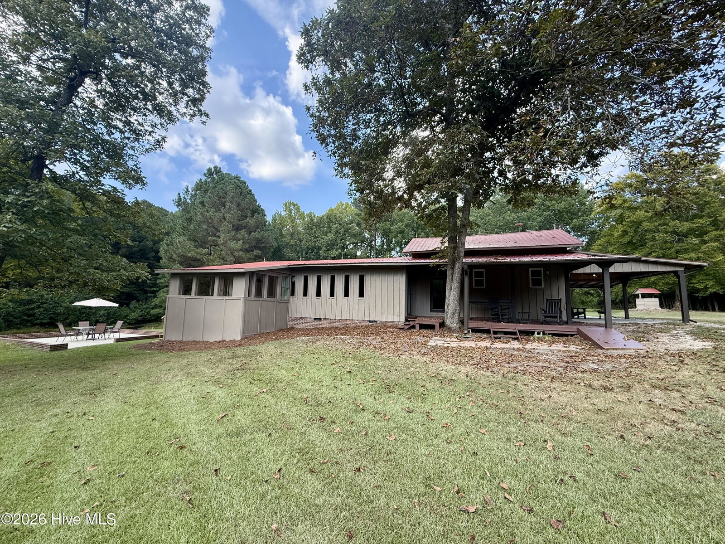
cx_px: 362
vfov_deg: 85.7
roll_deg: -1.9
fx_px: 293
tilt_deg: +7.3
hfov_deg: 102.1
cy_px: 272
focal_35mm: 14
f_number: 2.2
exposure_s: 1/386
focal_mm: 2.22
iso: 64
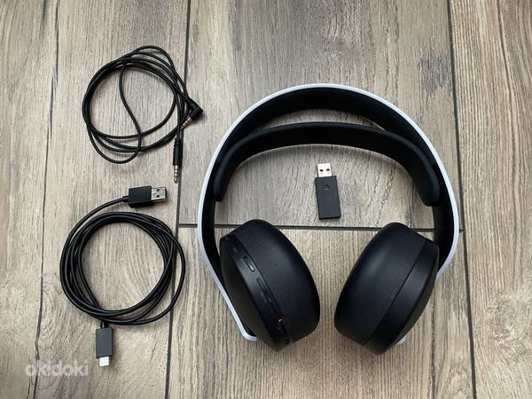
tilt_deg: -80.2
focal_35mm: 26
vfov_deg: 53.1
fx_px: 400
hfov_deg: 67.3
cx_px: 266
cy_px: 200
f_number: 1.6
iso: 640
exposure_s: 1/39
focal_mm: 4.2
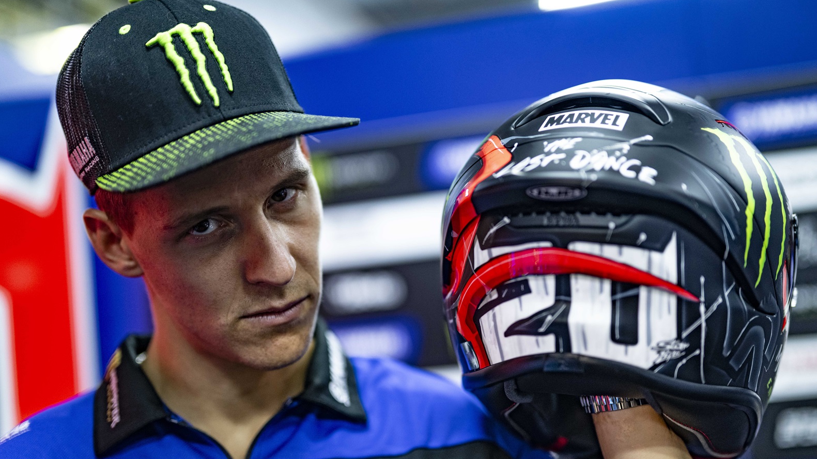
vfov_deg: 22.6
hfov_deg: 39.2
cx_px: 409
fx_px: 1148
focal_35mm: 53
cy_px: 248
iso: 1000
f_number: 1.2
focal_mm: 50
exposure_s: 1/160
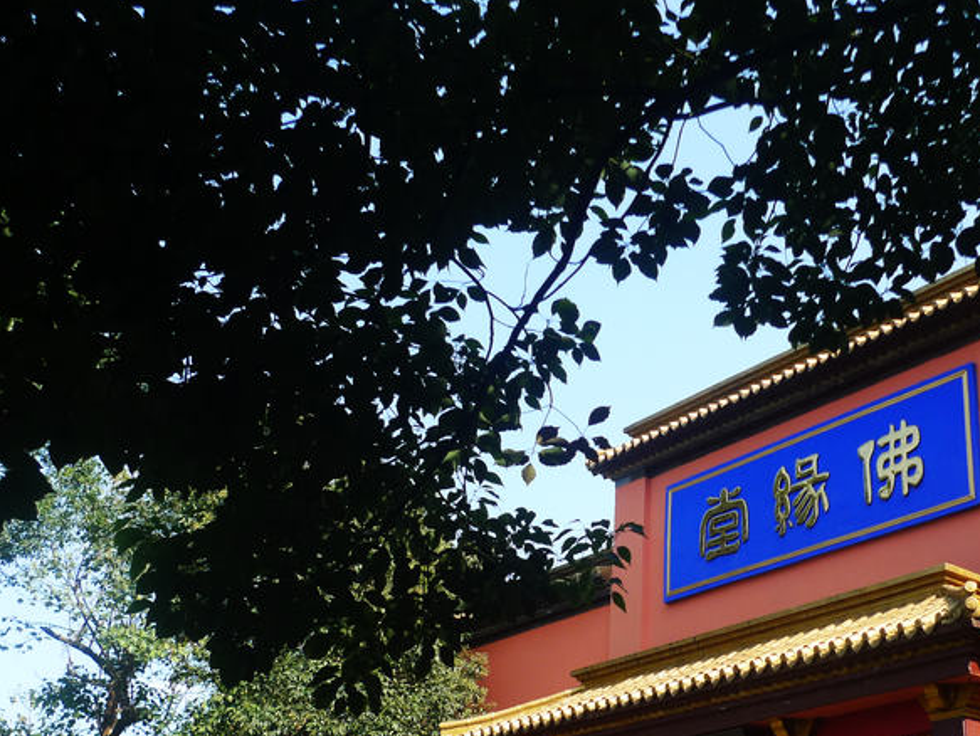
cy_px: 486
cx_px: 615
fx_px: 1360
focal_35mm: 48
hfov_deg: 39.4
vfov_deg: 30.1
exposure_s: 1/500
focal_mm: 7.4
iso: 80
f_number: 2.8
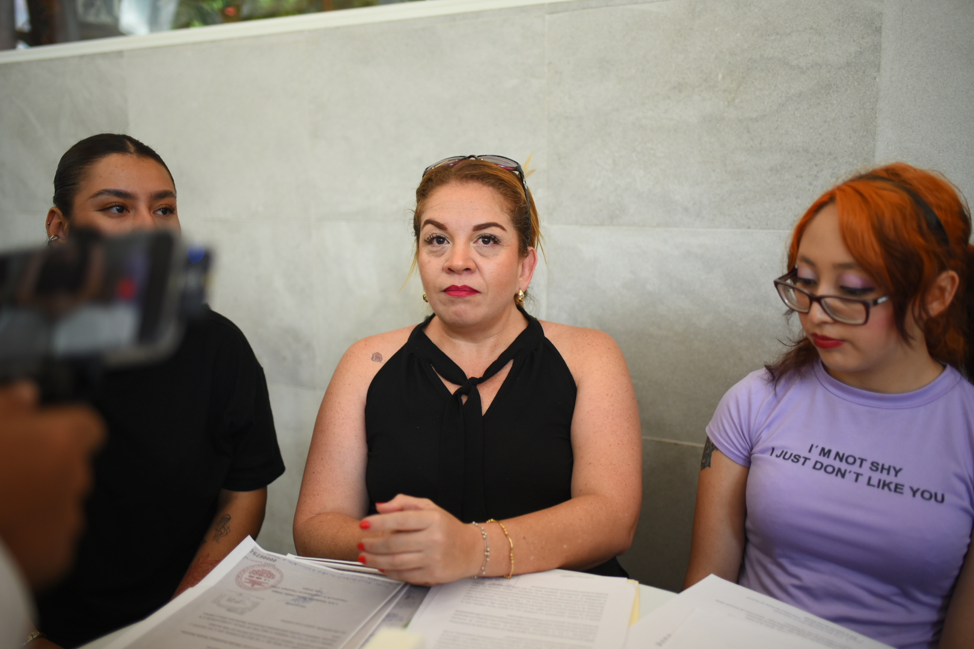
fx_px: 947
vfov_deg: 37.9
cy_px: 324
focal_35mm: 35
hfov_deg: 54.4
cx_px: 487
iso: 250
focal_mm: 35
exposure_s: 1/250
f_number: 1.8
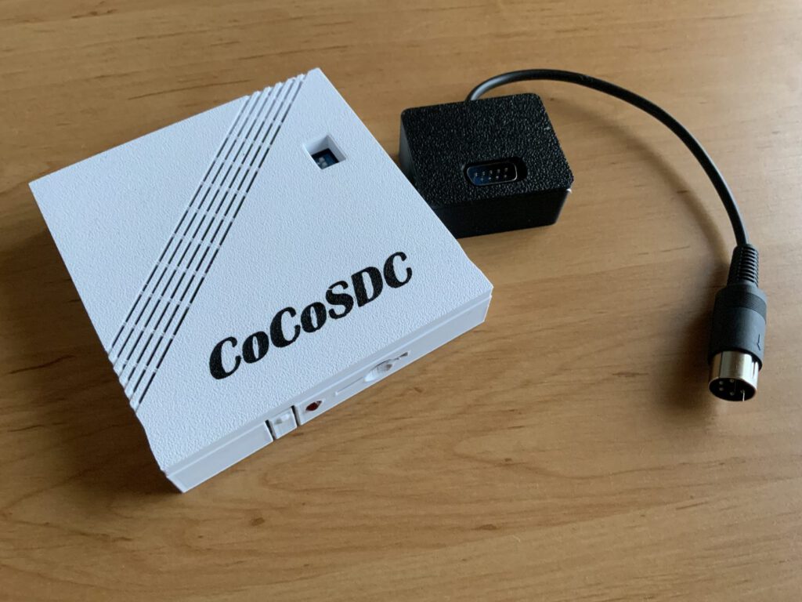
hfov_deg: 61.7
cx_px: 401
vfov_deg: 48.2
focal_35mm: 29
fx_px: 672
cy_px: 301
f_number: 1.8
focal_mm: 3
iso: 250
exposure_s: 1/60
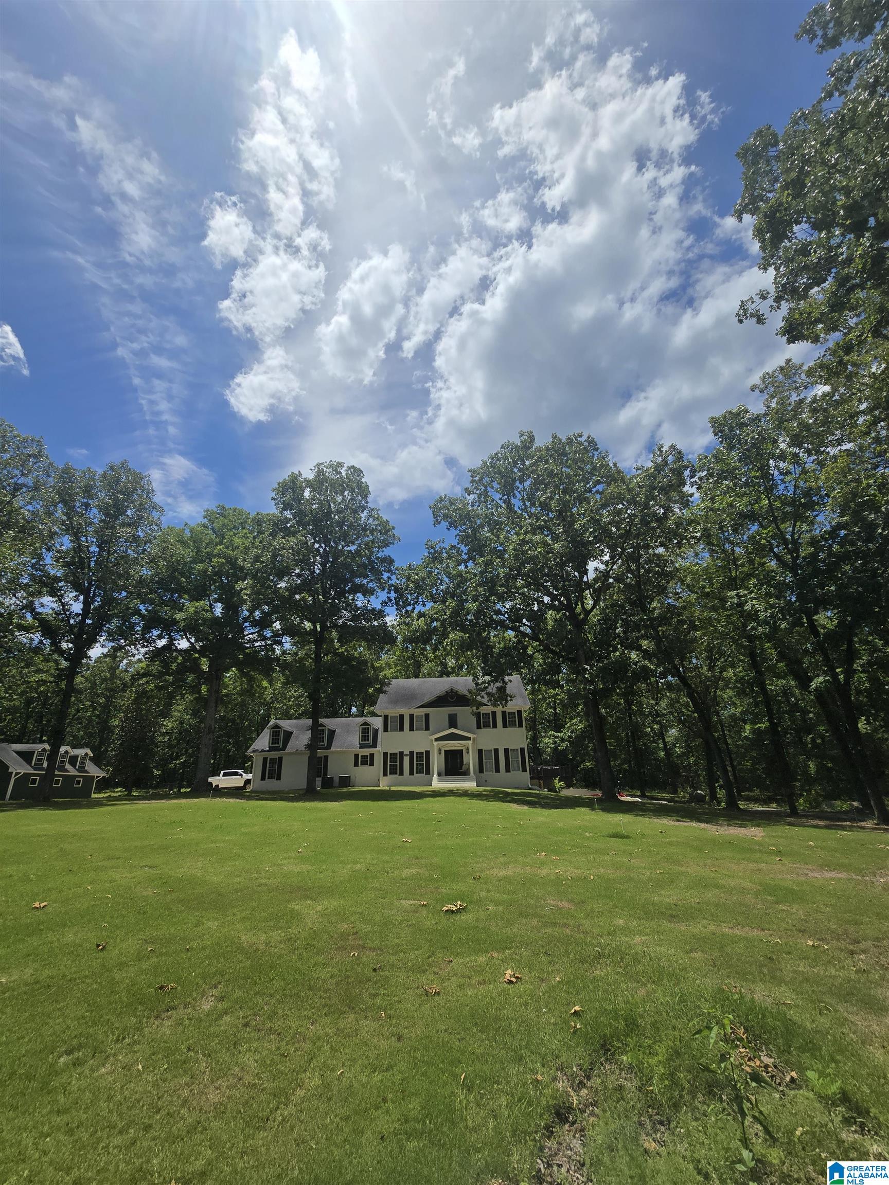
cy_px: 592
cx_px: 444
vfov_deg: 106.2
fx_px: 445
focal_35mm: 13
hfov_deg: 89.9
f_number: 2.2
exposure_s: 1/5300
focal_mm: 2.2
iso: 50
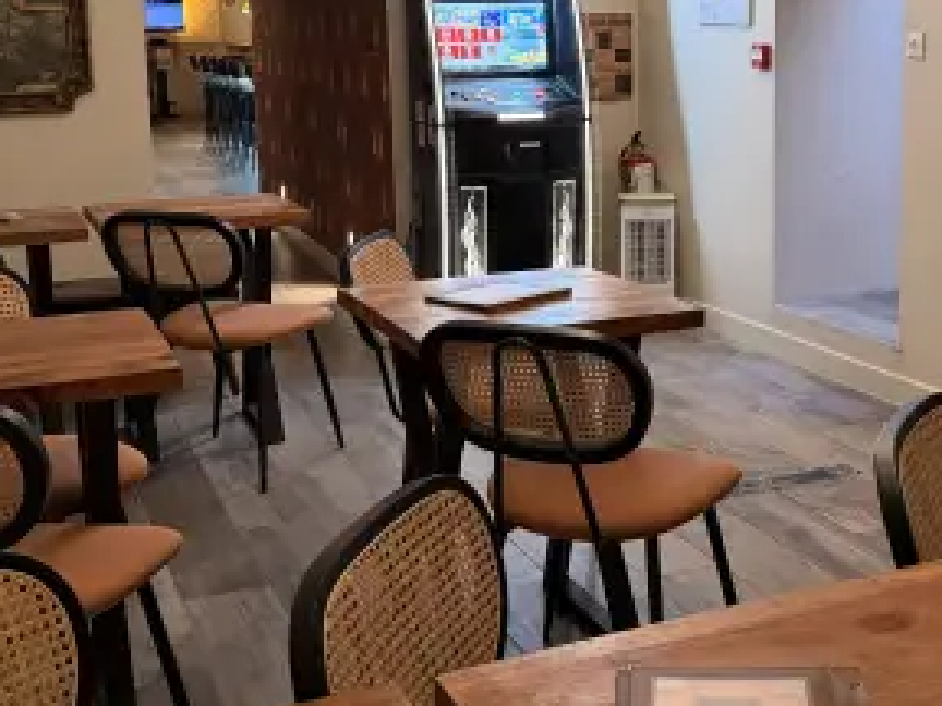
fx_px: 1361
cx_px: 641
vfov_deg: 28.8
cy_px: 196
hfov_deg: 37.7
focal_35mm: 50
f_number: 1.78
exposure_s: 1/56
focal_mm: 6.76
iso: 640
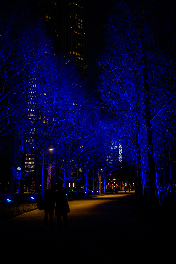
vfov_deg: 54.4
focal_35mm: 35
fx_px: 257
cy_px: 132
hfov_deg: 37.9
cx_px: 88
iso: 640
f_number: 1.4
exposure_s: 1/100
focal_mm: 23
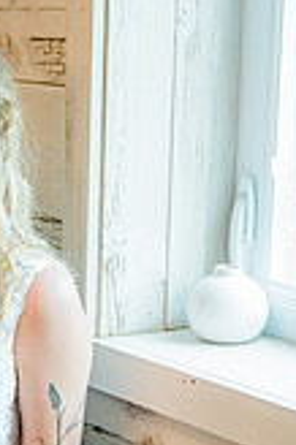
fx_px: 1730
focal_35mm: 140
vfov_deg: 14.5
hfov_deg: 9.6
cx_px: -94
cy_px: 383
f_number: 2.8
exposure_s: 1/200
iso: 640
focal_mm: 51
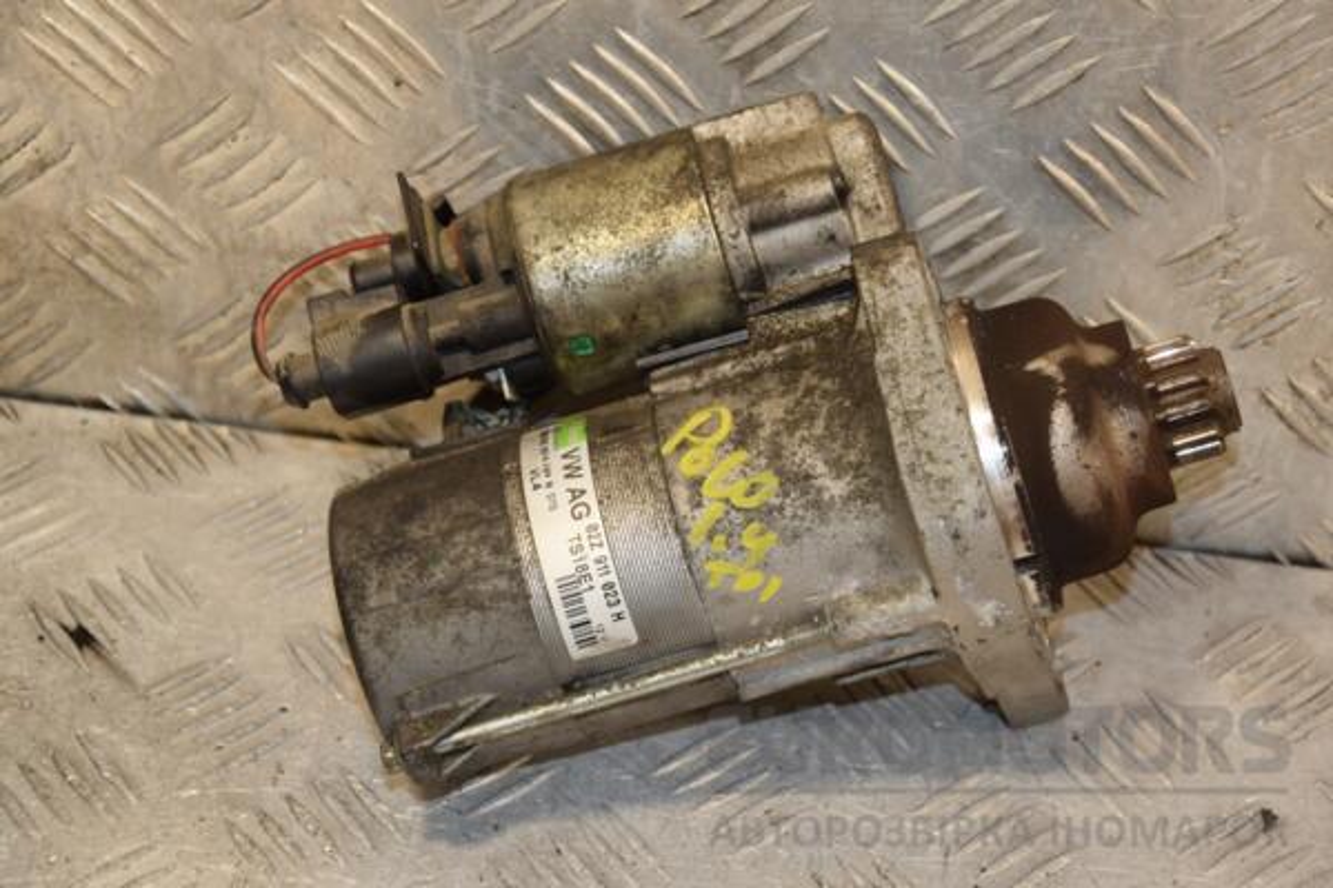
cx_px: 666
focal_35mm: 99
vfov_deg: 13.8
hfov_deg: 20.6
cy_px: 444
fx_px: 3665
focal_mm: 66
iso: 800
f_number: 5.3
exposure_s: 1/160
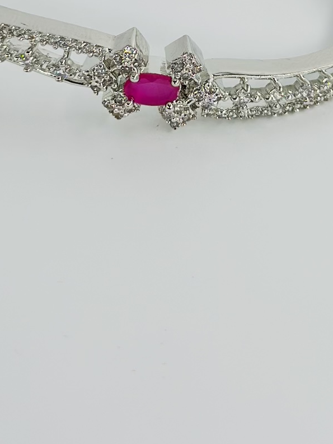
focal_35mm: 122
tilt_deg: -29.8
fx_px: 1564
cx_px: 180
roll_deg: -0.9
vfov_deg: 15.6
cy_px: -72
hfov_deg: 12.1
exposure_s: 1/1639
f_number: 1.78
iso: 80
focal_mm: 6.86
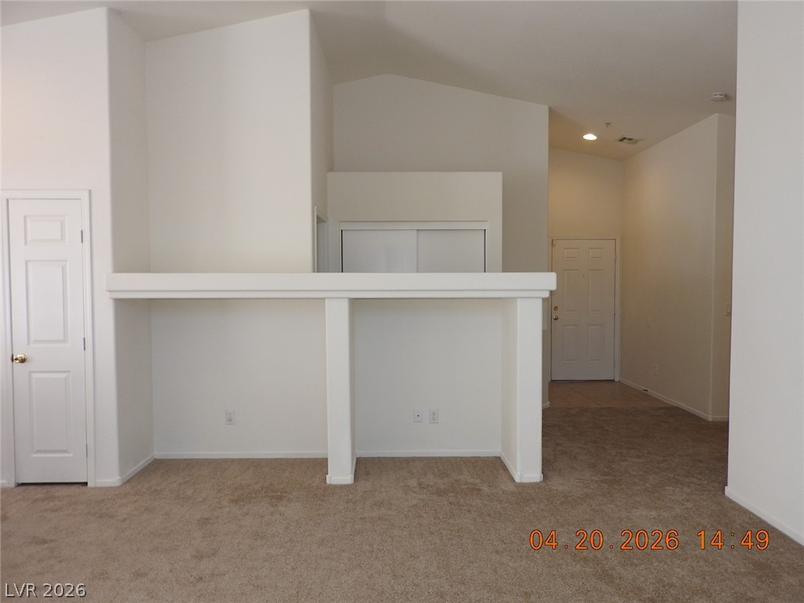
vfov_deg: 56.8
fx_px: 557
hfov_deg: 71.6
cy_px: 302
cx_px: 402
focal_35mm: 24
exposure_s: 1/40
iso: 100
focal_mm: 4.3
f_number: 3.3
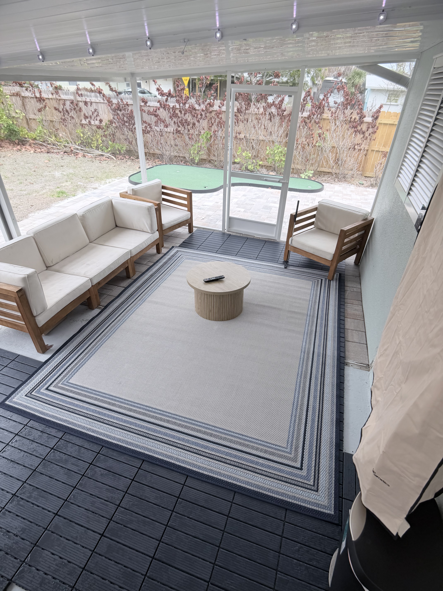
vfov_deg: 71.6
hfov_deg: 56.8
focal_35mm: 24
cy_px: 296
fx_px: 410
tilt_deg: -34.4
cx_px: 222
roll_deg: -2.9
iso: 80
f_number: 1.78
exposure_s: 1/501
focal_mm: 6.76
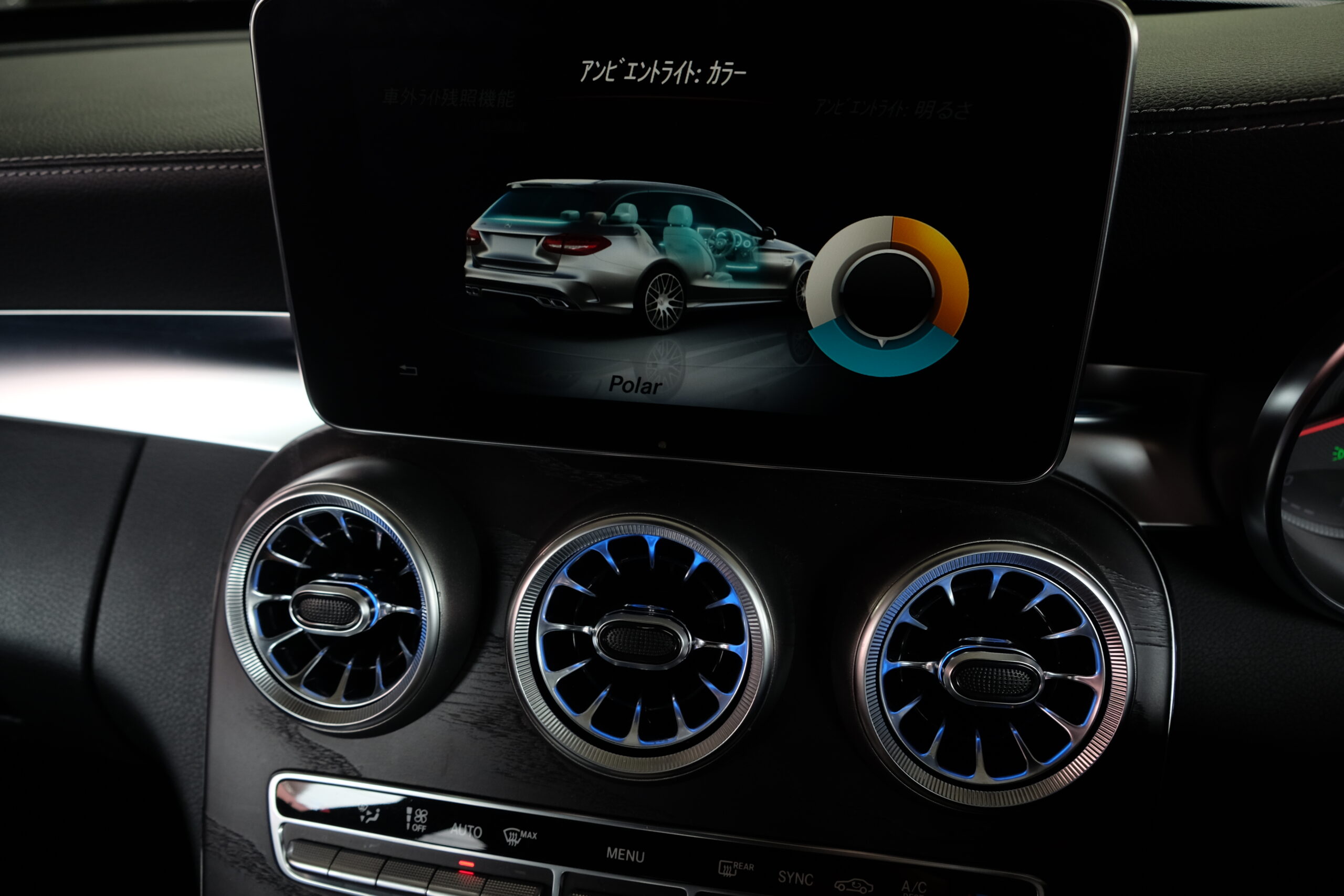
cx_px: 672
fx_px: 1008
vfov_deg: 47.9
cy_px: 448
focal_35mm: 27
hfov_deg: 67.4
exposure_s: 1/45
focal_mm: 18
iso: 400
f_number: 4
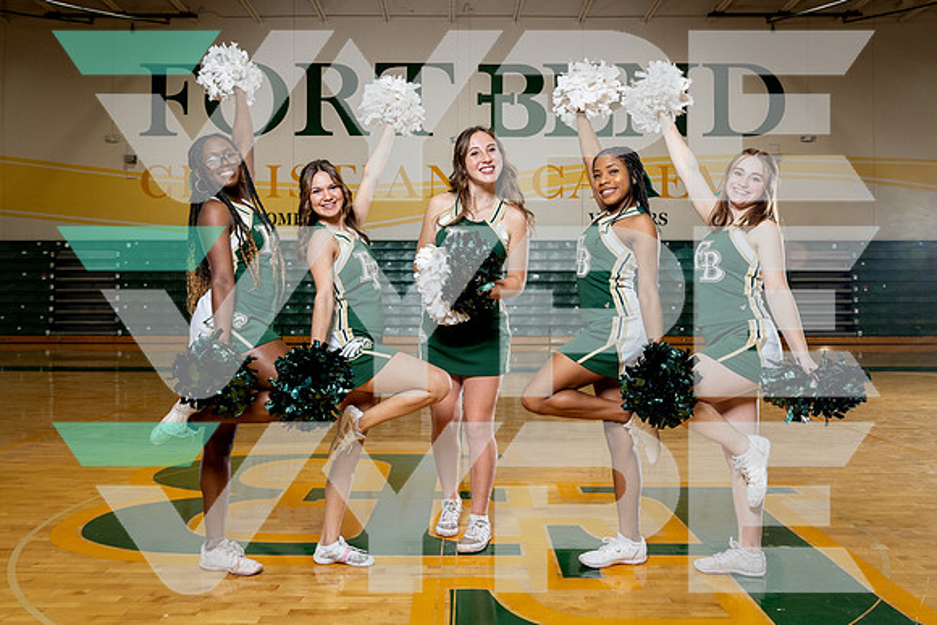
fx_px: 829
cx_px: 463
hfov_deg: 58.9
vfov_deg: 41.3
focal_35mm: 32
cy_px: 283
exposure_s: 1/250
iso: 640
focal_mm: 28
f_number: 7.1
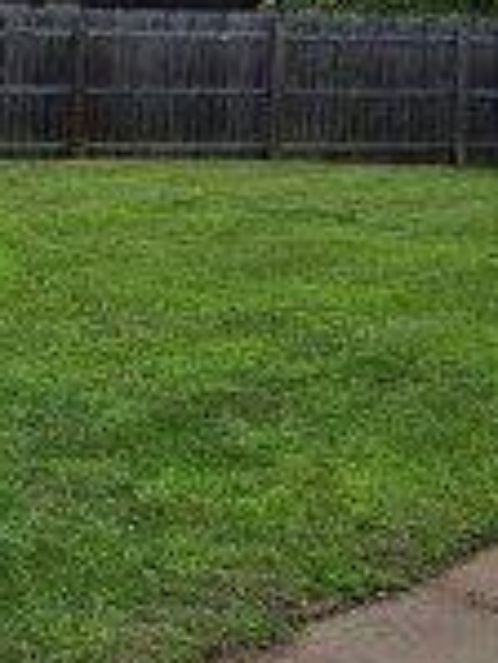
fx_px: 1283
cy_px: 85
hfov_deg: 19.3
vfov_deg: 28.0
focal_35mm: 67
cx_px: -245
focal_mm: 2.2
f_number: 2.2
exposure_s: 1/3687
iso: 50
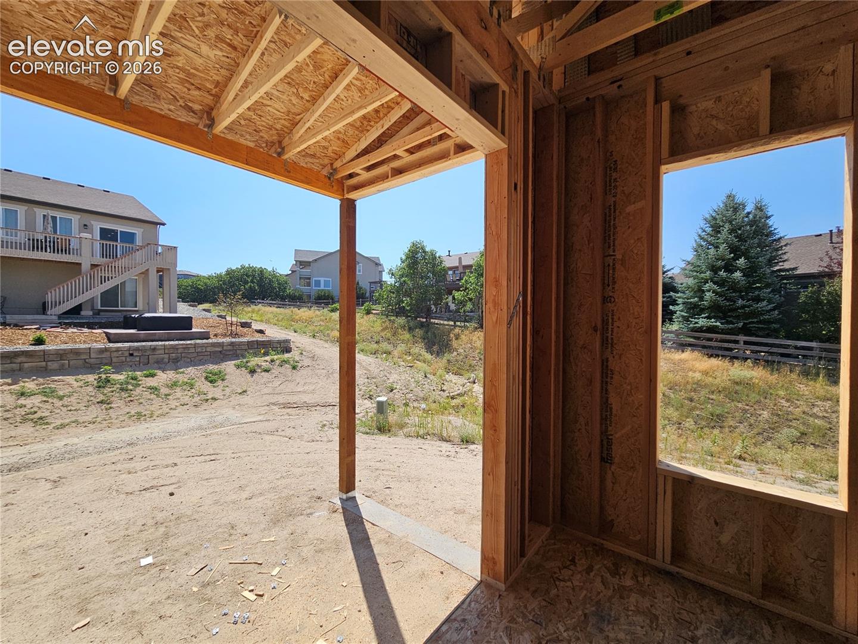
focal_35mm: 13
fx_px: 322
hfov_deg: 106.2
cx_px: 429
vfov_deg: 89.9
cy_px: 322
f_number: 2.2
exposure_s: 1/2246
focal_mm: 2.2
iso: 50
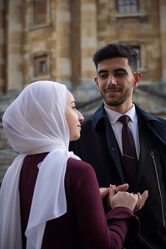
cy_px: 124
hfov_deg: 19.5
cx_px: 83
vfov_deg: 28.8
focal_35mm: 70
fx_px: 484
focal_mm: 70
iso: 100
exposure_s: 1/160
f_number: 4
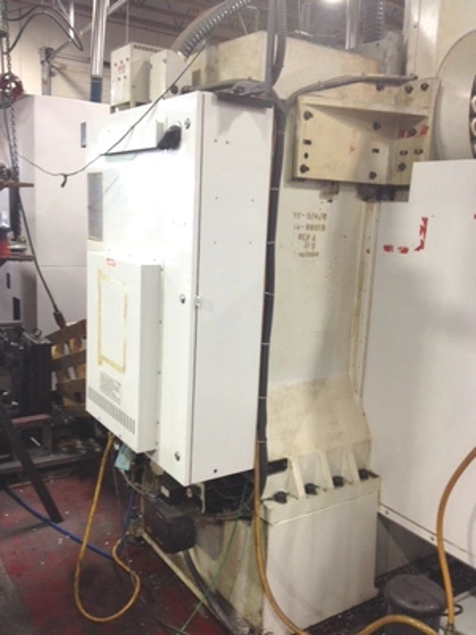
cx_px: 238
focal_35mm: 35
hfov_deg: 40.7
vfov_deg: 52.6
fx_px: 642
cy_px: 318
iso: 80
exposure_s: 1/20
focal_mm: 4.28
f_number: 2.4
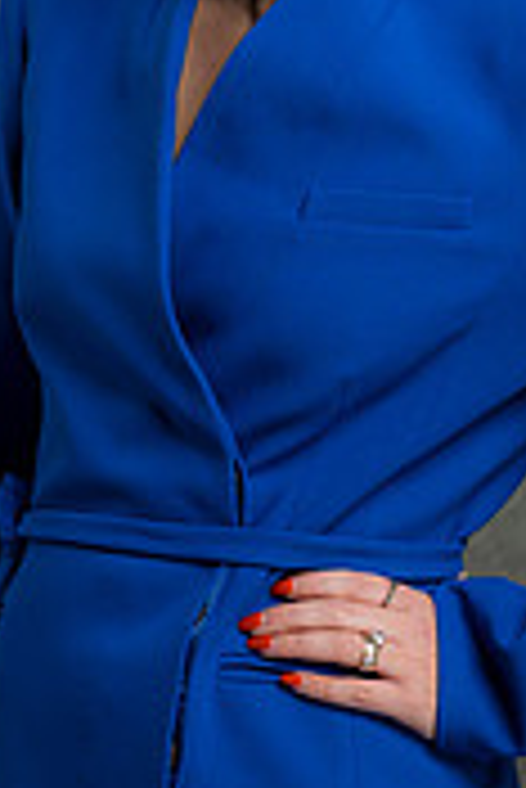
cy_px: 248
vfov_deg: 9.4
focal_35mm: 218
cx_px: 391
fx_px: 4768
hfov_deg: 6.3
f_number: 5
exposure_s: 1/200
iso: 125
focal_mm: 85
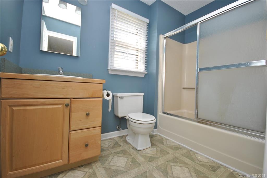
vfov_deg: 77.4
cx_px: 134
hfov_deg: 100.4
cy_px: 89
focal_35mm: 15
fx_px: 111
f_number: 4
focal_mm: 10
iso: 200
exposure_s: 1/60
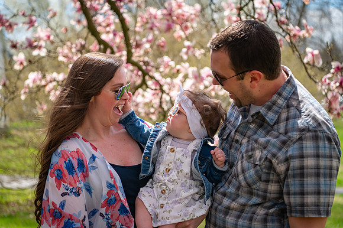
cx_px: 172
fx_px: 619
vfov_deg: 20.9
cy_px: 114
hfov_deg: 31.0
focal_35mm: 65
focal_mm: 65
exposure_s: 1/3200
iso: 400
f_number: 3.5
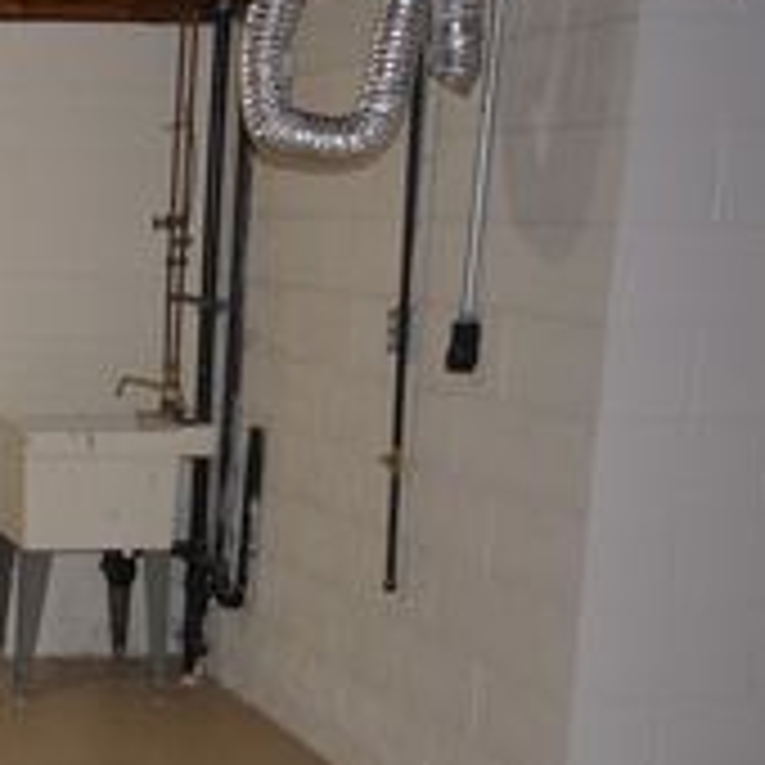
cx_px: -216
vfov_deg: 22.9
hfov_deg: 21.0
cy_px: 533
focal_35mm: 75
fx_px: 1875
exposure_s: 1/60
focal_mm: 20
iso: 800
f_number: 5.6
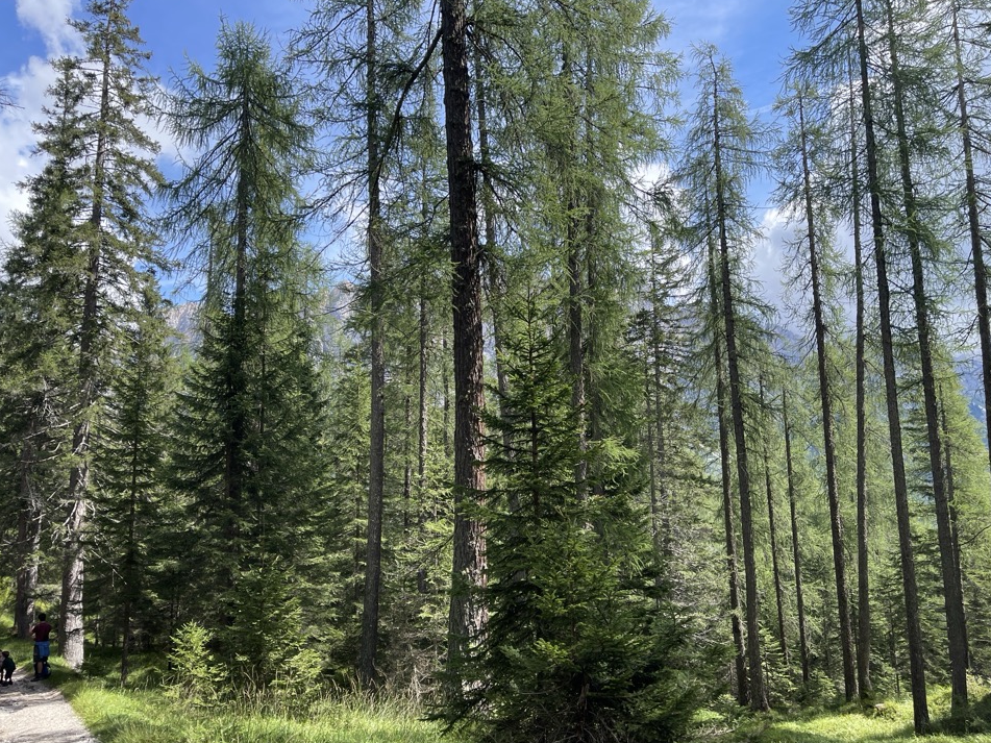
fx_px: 801
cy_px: 372
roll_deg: +1.0
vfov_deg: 49.7
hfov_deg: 63.5
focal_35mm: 28
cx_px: 497
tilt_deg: +9.1
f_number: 1.6
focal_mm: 5.1
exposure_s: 1/1667
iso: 50
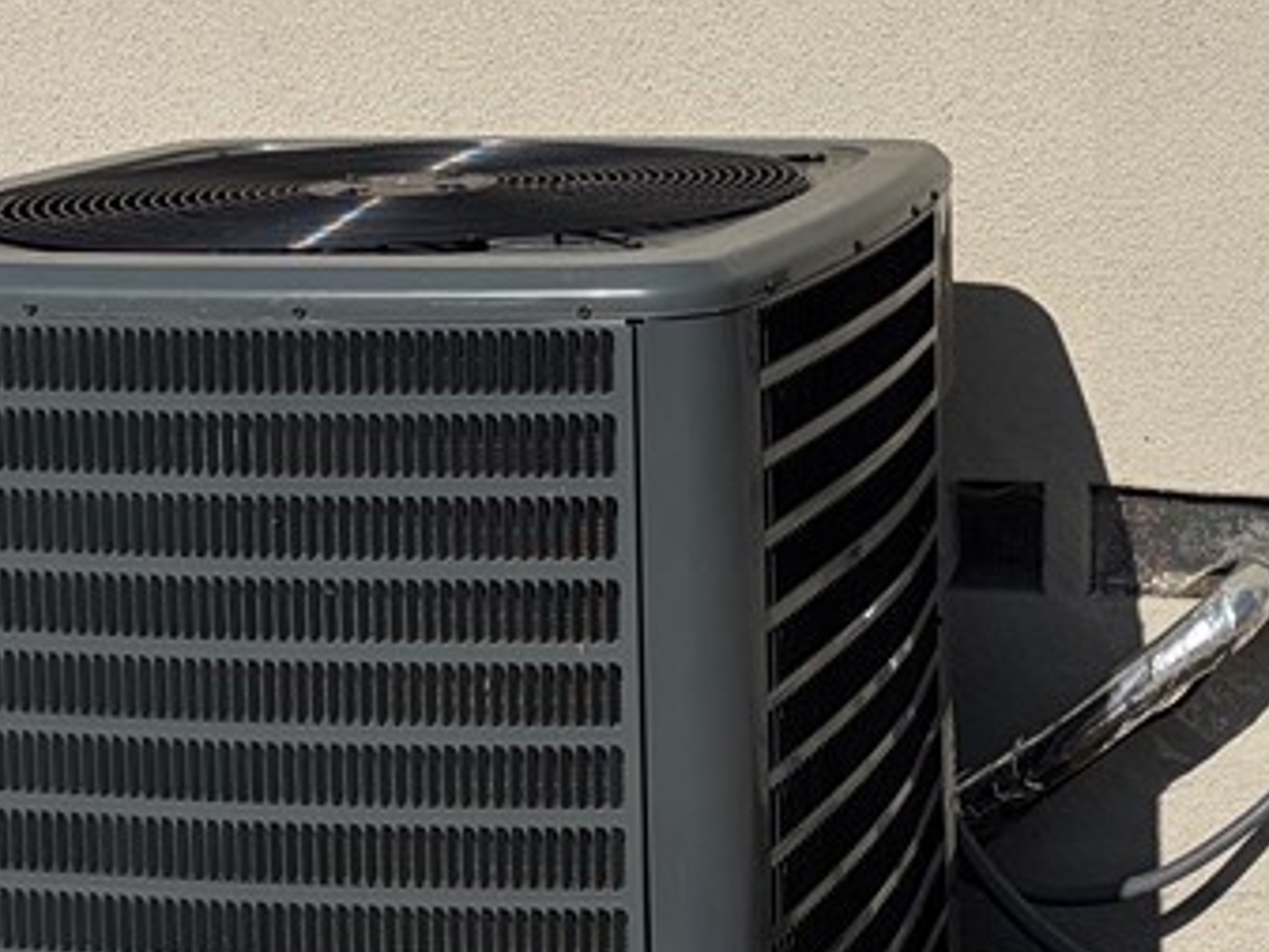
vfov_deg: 18.4
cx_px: 1111
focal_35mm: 79
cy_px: 90
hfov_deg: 24.1
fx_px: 2897
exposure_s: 1/8850
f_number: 1.6
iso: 50
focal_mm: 5.96
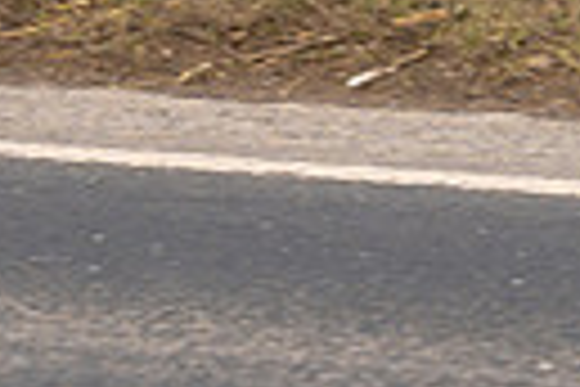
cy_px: -620
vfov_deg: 1.5
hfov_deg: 2.3
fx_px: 14306
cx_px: -561
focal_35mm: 888
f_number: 4
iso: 100
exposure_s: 1/800
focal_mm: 119
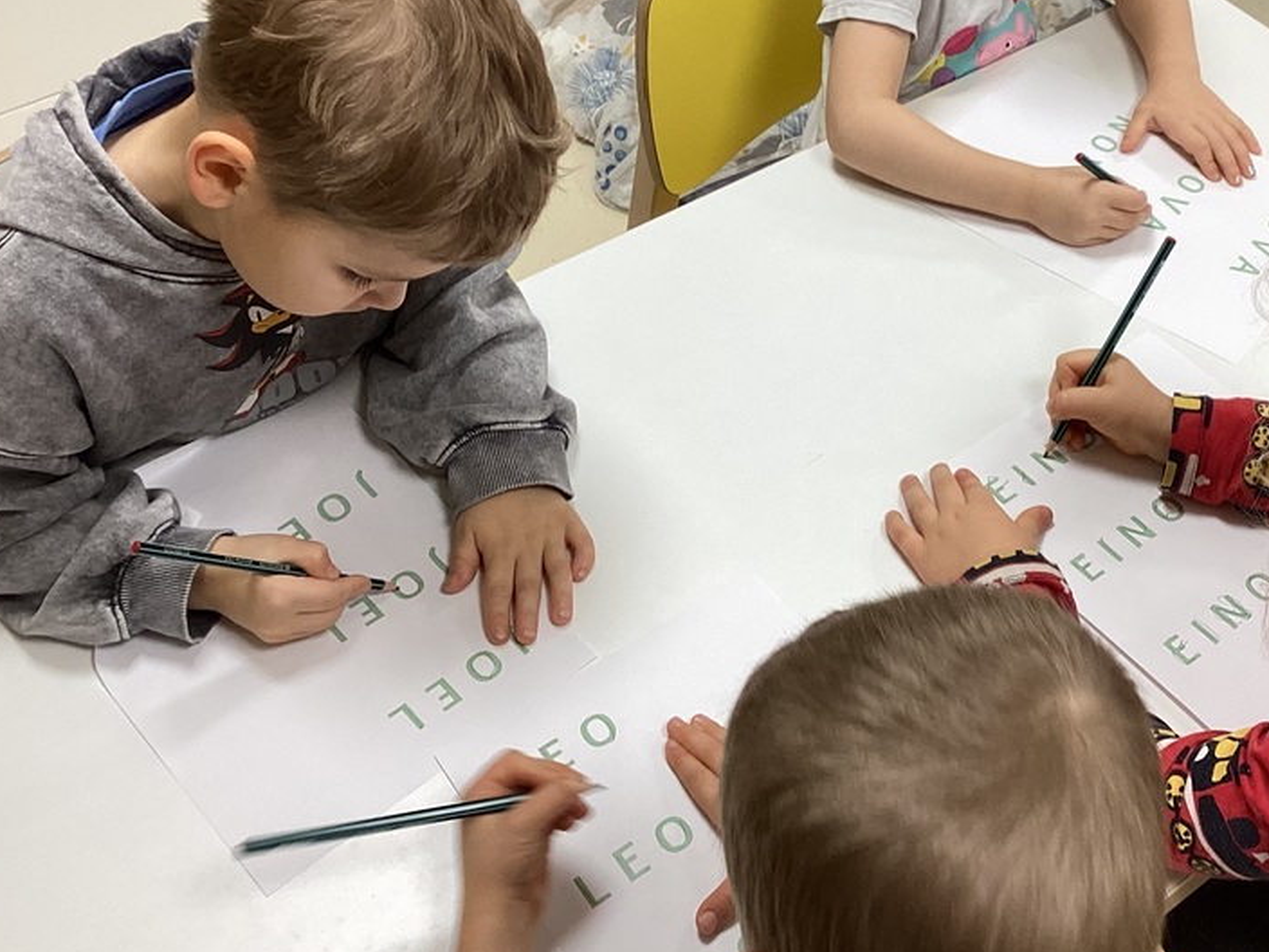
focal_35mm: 47
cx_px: 879
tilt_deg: -44.4
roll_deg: -3.5
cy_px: 281
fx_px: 1723
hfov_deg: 39.8
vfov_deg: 30.5
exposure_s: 1/50
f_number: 2.4
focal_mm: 3.3
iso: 64
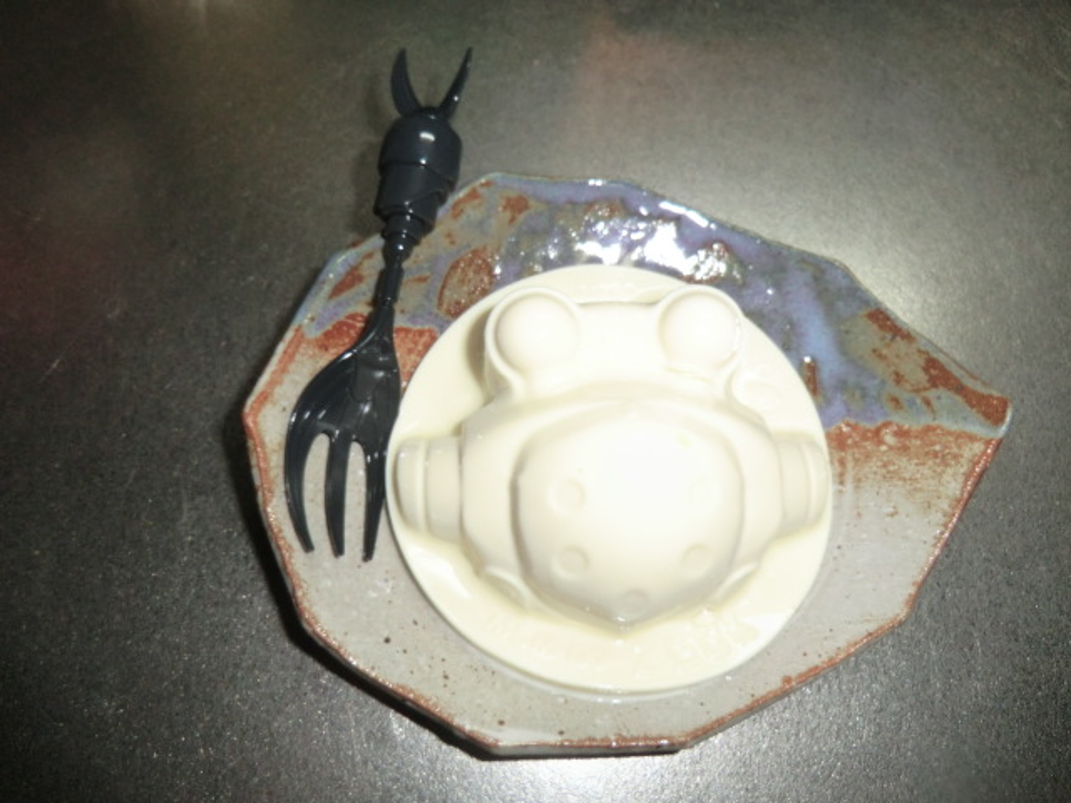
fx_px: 743
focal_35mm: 24
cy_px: 402
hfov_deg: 71.6
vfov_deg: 56.8
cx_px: 536
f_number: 3.2
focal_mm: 4.3
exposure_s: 1/60
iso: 200
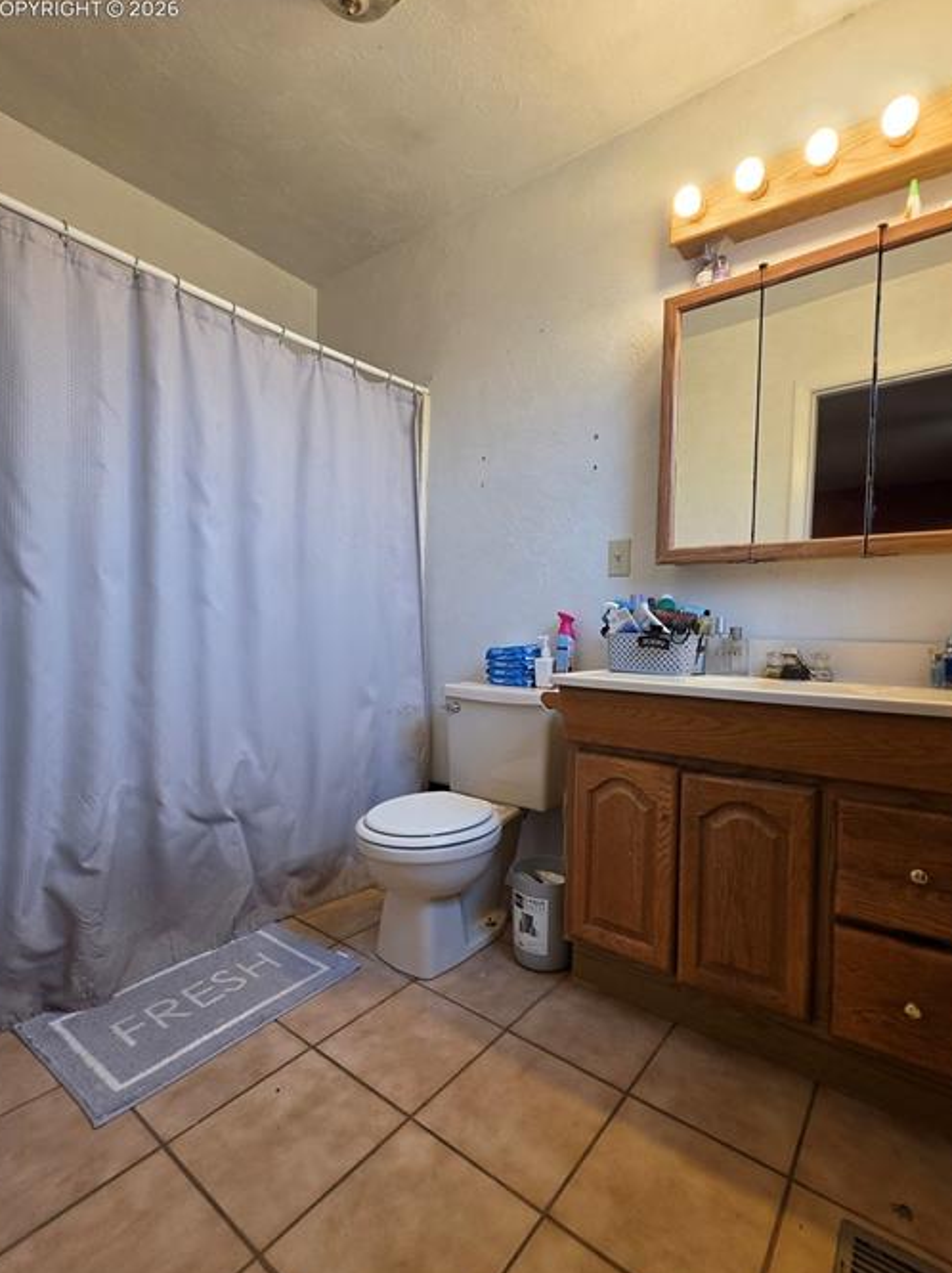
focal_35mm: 15
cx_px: 521
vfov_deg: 98.2
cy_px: 656
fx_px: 551
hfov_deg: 81.4
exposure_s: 1/120
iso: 64
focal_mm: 2.2
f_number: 1.9
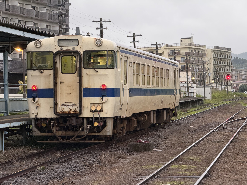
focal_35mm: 120
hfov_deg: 16.4
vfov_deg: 12.3
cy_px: 92
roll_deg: +0.8
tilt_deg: -0.2
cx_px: 124
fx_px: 856
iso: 320
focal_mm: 15.66
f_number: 2.8
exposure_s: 1/60
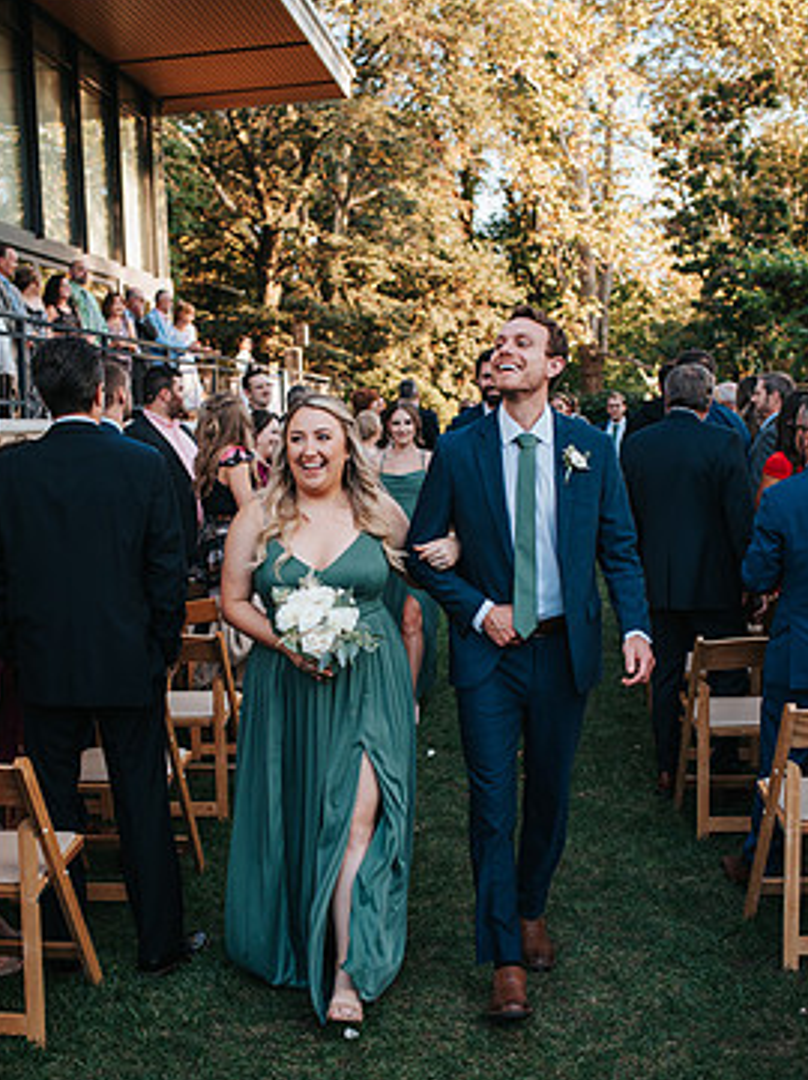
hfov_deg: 34.3
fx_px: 1309
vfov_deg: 44.7
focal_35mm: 42
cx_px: 401
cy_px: 628
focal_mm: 35
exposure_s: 1/800
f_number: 3.2
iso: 1000
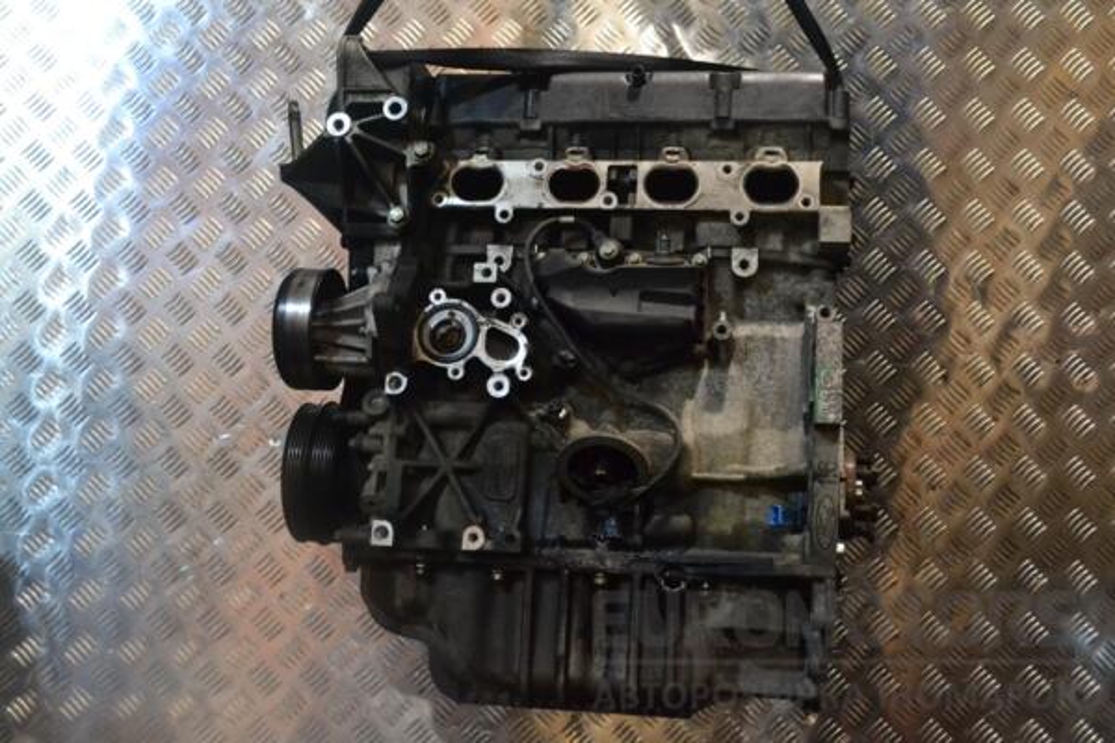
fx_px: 1208
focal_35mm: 39
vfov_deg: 34.2
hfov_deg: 49.6
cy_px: 372
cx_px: 558
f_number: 6.3
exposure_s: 1/160
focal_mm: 26
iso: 3200
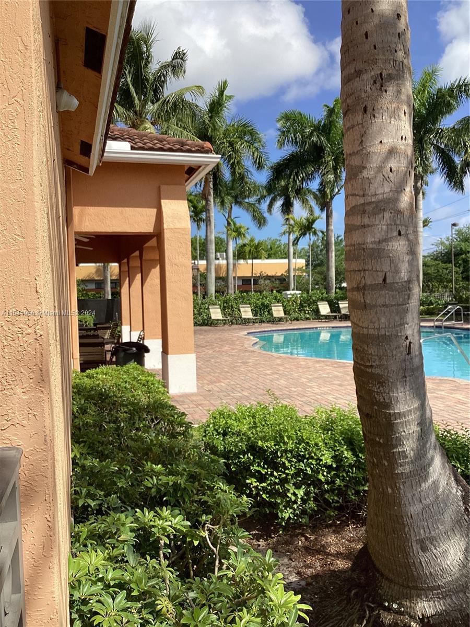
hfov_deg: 45.4
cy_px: 314
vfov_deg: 58.4
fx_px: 561
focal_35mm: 31
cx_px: 235
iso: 25
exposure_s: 1/1431
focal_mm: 3.3
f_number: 2.4
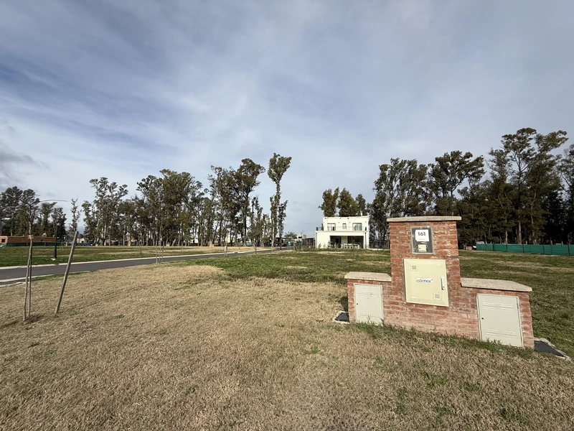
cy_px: 216
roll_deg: -0.8
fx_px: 232
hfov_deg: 102.1
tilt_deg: +7.1
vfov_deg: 85.7
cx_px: 287
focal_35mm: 14
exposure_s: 1/2611
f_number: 2.2
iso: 50
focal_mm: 2.22
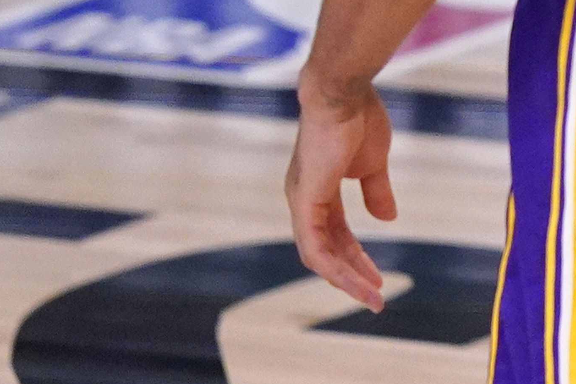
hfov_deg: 1.2
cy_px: -409
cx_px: 1253
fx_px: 28190
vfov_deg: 0.8
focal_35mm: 1762
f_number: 2.8
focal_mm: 400
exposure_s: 1/2000
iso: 4000
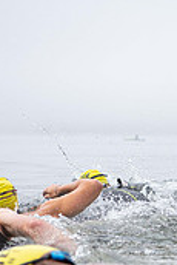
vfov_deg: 9.8
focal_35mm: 209
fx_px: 1538
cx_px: 242
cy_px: 270
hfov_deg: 6.5
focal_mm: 62
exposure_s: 1/640
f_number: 4
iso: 320
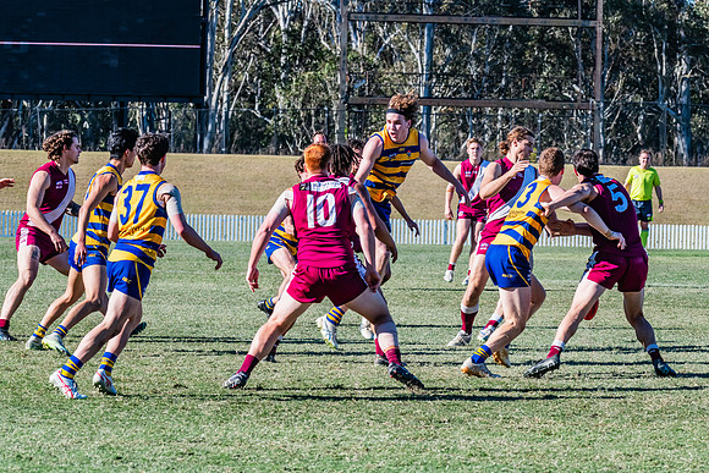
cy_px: 218
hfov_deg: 9.5
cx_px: 387
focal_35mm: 216
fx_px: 4260
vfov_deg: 6.4
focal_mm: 195
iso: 800
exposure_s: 1/640
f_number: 13
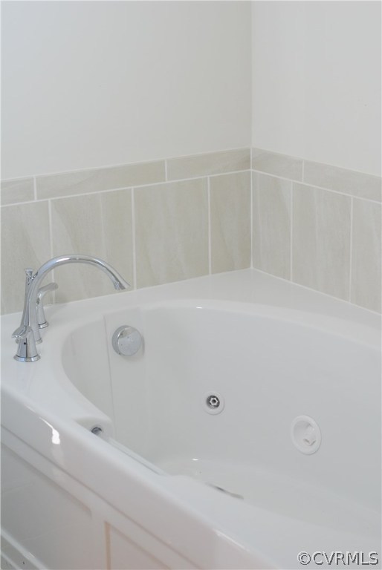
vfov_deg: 27.0
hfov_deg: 18.2
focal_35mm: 75
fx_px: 1190
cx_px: 191
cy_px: 285
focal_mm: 50
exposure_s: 1/100
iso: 200
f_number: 5
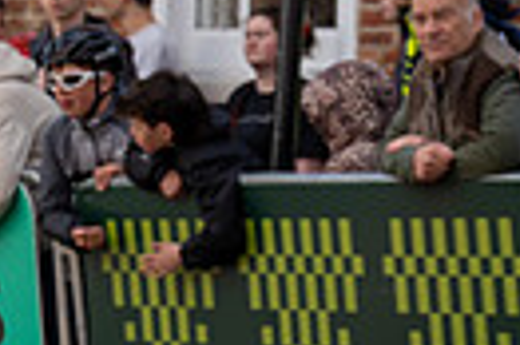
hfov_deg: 6.4
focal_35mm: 310
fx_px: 4472
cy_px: -58
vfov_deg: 4.4
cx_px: -603
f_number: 5
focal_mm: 70
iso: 250
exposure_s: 1/1000
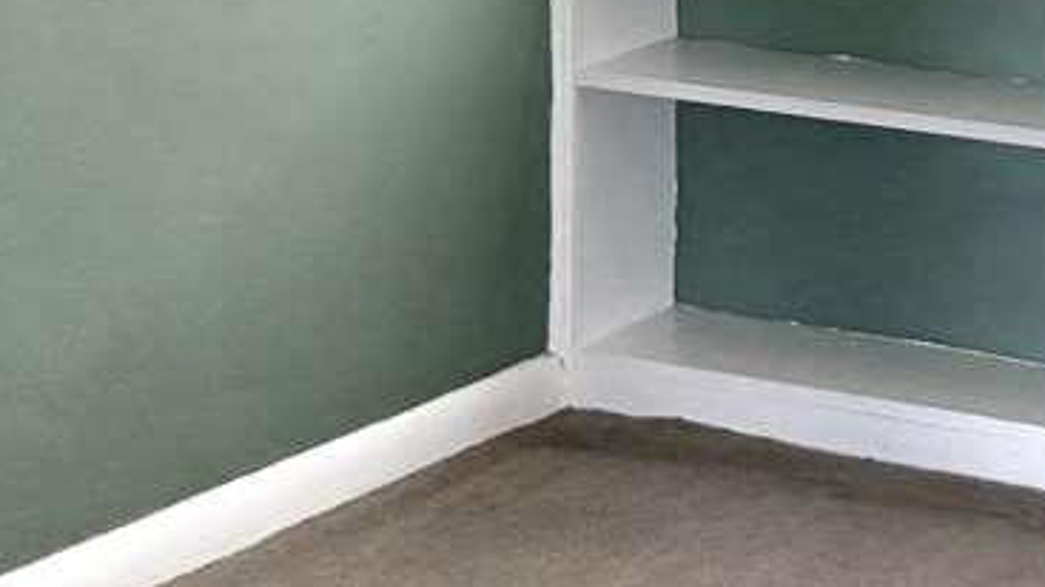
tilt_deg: -5.3
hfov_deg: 14.4
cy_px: -496
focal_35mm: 146
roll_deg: -0.1
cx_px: 1179
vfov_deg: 8.0
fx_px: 4043
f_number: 1.78
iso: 250
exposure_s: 1/60
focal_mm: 6.76
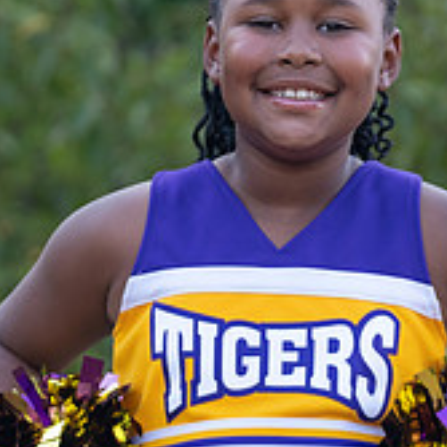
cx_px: 342
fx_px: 5961
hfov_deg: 4.3
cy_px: 291
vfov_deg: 4.3
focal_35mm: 408
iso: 320
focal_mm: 99
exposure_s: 1/320
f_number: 2.8
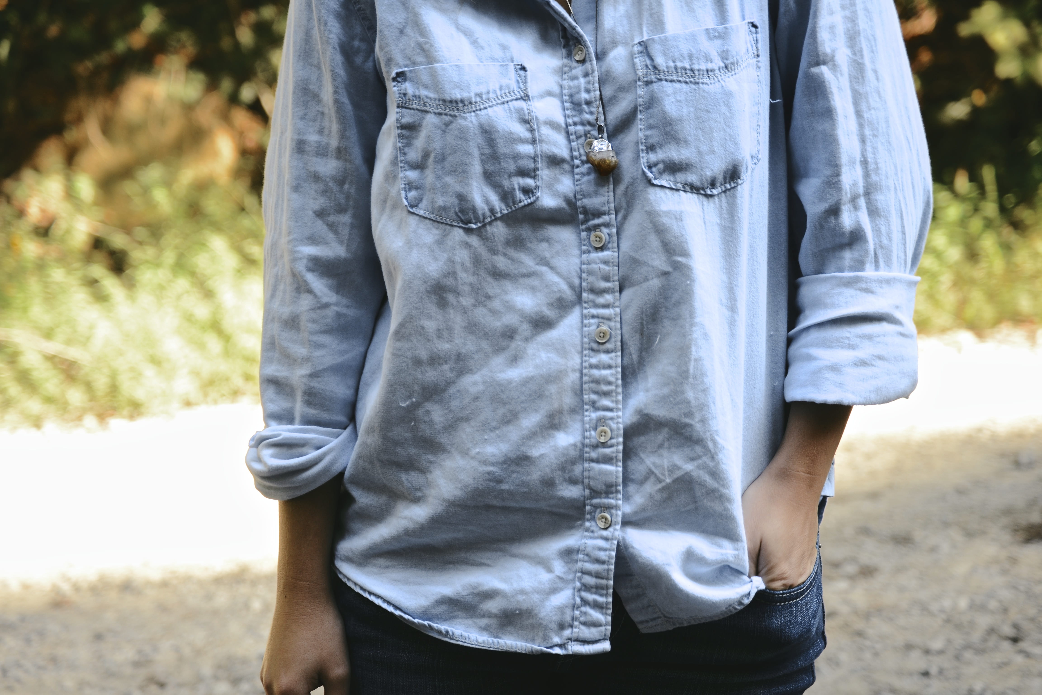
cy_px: 348
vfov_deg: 16.6
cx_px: 521
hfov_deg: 24.6
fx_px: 2388
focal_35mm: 82
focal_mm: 55
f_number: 4
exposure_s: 1/125
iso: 200
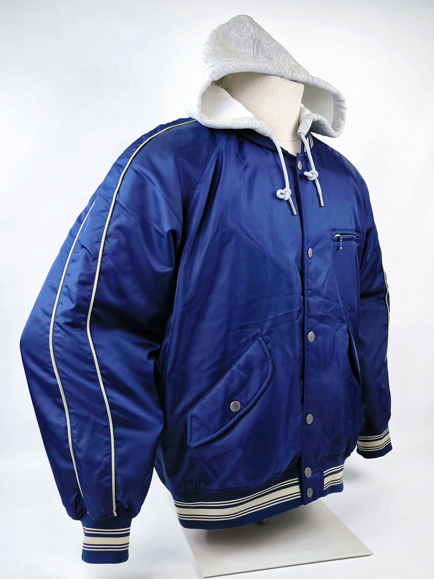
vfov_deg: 71.6
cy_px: 290
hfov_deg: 56.8
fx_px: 401
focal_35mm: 24
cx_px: 217
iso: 50
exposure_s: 1/132
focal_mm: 6.92
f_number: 1.9
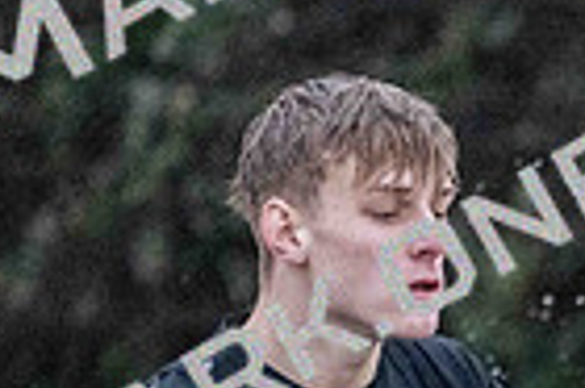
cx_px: 1091
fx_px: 26862
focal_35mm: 1655
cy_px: 678
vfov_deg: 0.8
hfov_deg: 1.2
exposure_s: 1/1600
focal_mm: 400
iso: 18000
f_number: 4.5
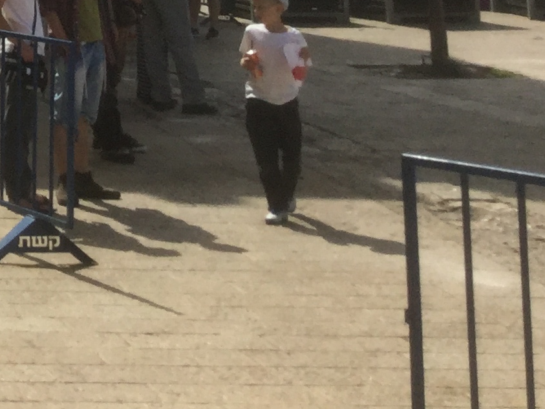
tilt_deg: +7.4
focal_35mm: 120
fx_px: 1889
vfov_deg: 11.3
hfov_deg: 14.7
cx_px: -389
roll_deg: -0.6
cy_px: -363
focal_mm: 3.3
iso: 25
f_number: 2.4
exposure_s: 1/1538
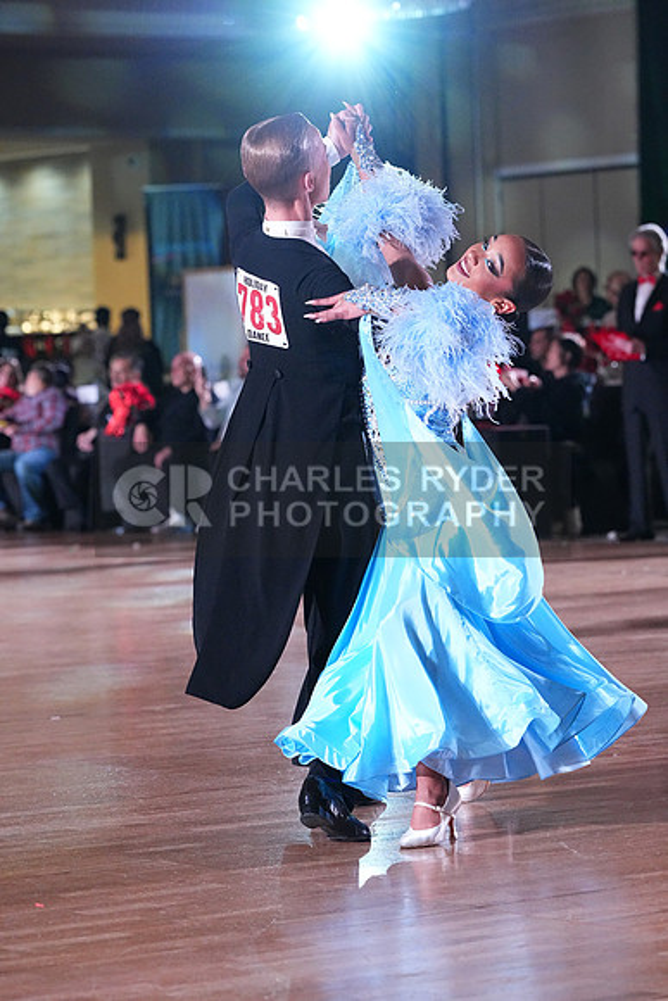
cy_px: 500
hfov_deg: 9.9
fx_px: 3838
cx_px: 334
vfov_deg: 14.9
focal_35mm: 138
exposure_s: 1/400
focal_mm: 138
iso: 10000
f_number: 5
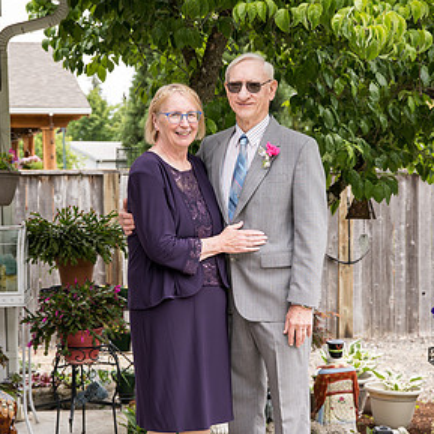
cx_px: 219
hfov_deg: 23.4
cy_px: 260
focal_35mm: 74
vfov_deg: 23.3
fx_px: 1050
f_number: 5
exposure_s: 1/500
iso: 400
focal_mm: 56
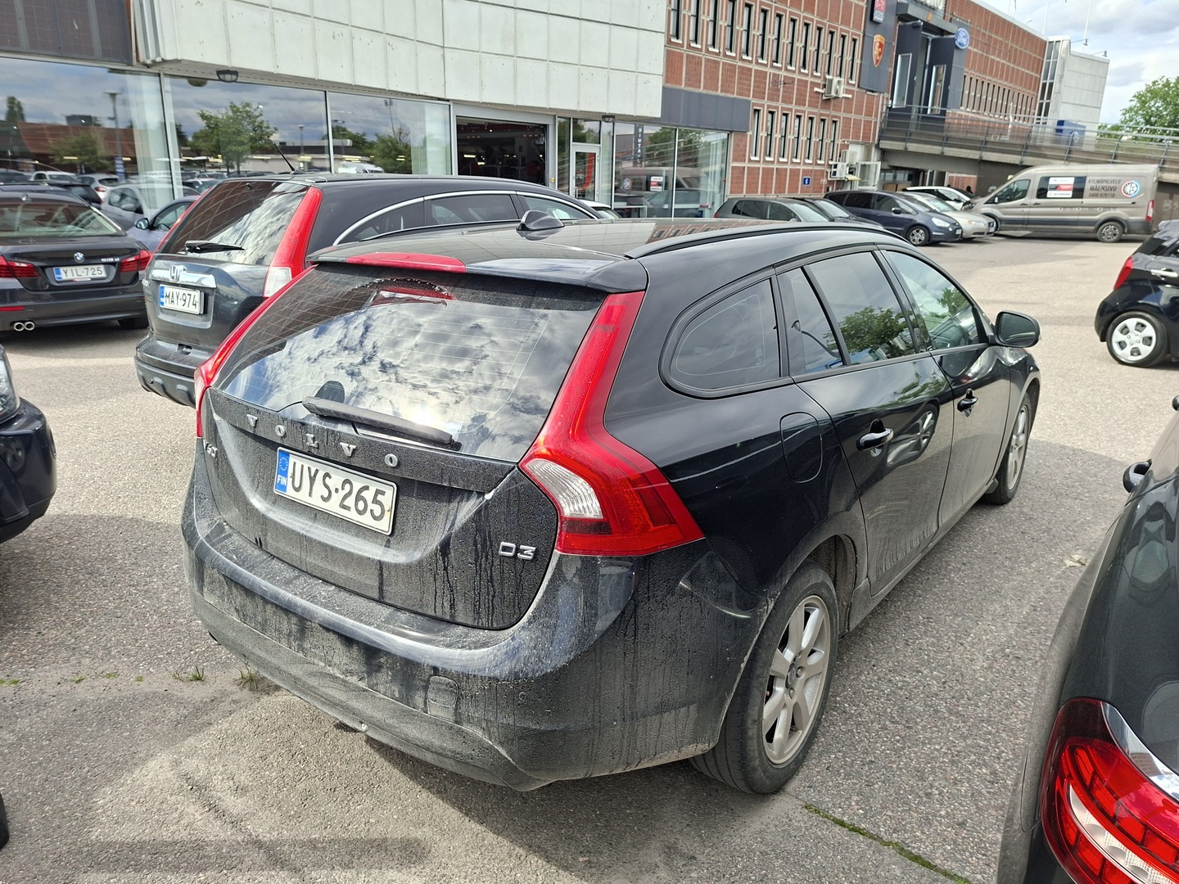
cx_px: 590
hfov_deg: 73.9
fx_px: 783
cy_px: 442
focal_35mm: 23
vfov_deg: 58.9
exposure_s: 1/812
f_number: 1.8
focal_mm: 5.54
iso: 50
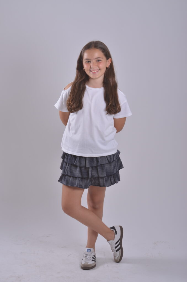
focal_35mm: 82
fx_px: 646
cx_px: 94
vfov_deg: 24.7
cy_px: 141
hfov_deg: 16.5
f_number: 11
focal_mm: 55
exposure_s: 1/160
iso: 200
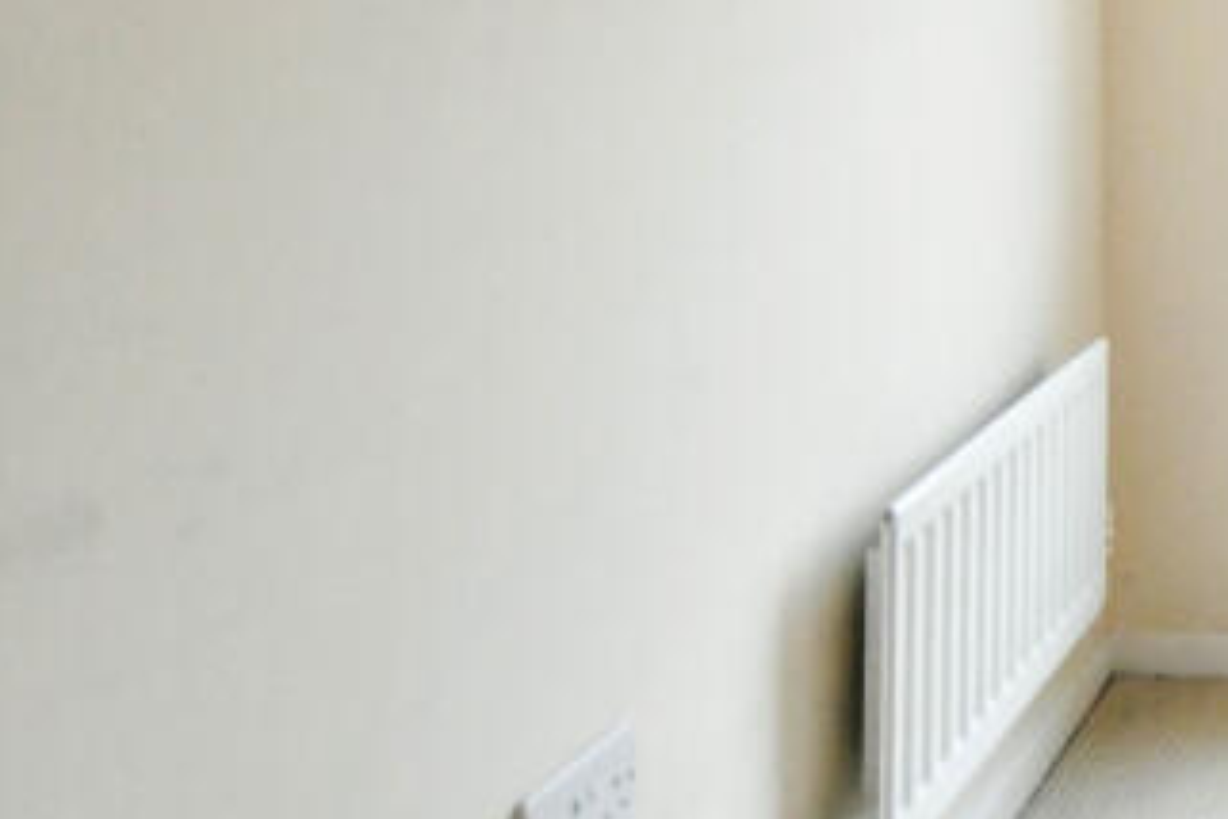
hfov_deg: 29.4
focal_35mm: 53
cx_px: 1645
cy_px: -13
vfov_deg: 24.5
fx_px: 1794
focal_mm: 11
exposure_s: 1/640
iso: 5000
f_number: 5
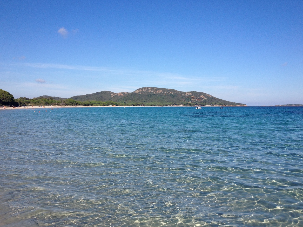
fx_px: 315
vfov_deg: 39.7
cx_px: 152
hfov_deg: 51.4
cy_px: 114
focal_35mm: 36
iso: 64
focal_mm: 4.28
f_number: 2.4
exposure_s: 1/2404
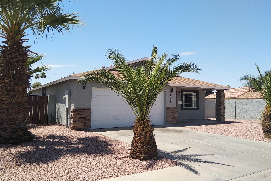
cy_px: 92
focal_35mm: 28
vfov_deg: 46.4
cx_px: 136
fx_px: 211
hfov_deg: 65.5
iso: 100
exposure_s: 1/906
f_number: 2.2
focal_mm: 3.83
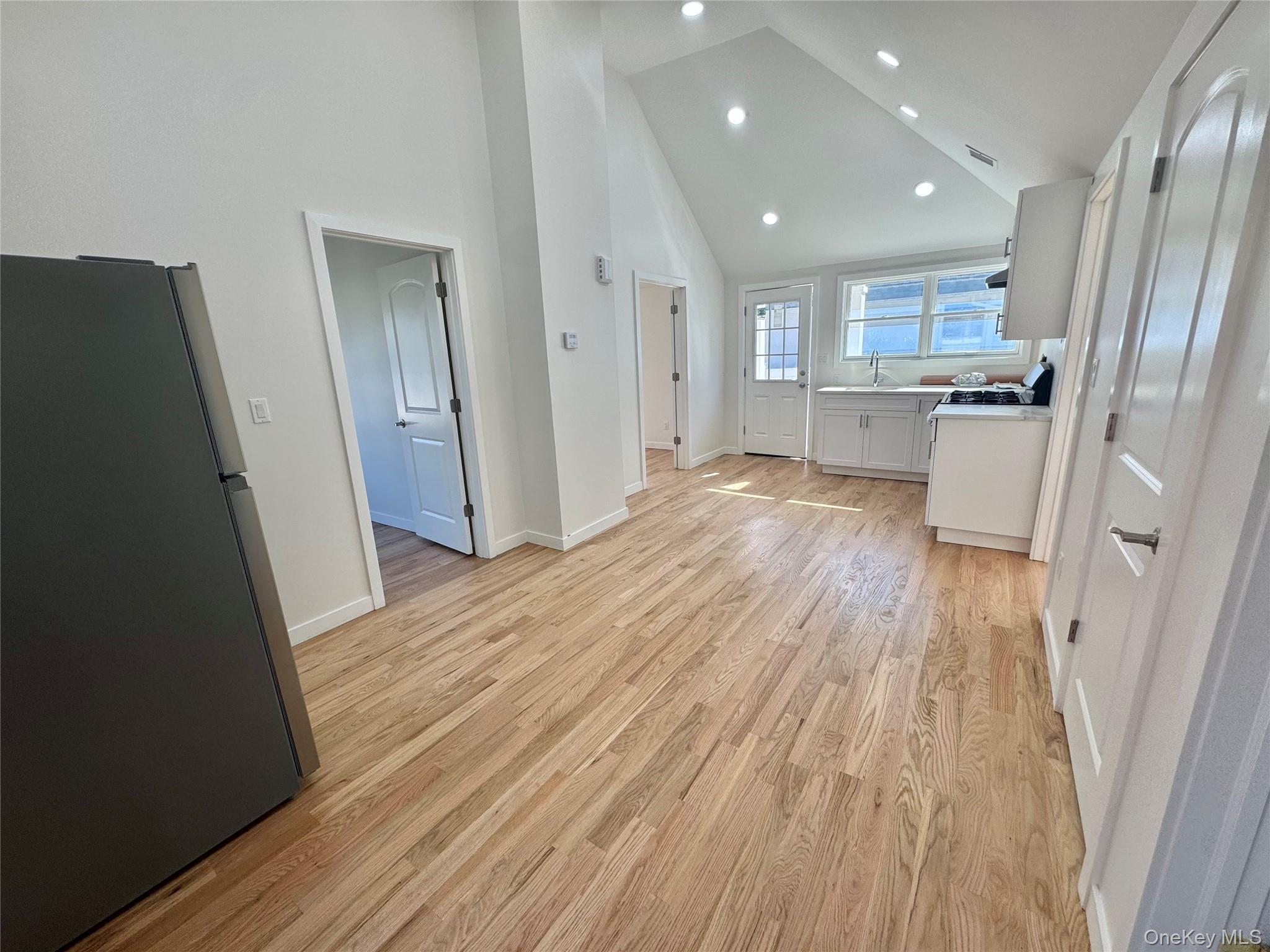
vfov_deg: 85.7
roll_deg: +2.9
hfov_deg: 102.1
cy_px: 476
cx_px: 635
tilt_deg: -11.2
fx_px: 514
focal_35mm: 14
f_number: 2.2
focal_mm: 2.22
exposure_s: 1/188
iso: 40
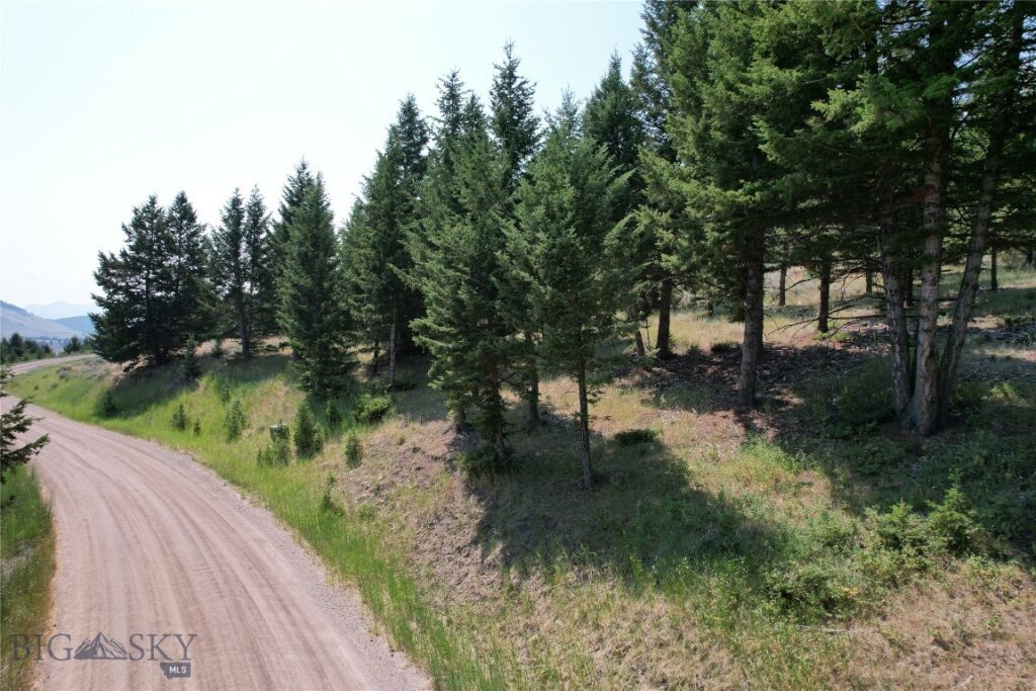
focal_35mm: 22
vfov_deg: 57.2
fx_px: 633
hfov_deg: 78.6
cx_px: 518
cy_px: 346
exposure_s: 1/1600
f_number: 2.8
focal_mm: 8.38
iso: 100
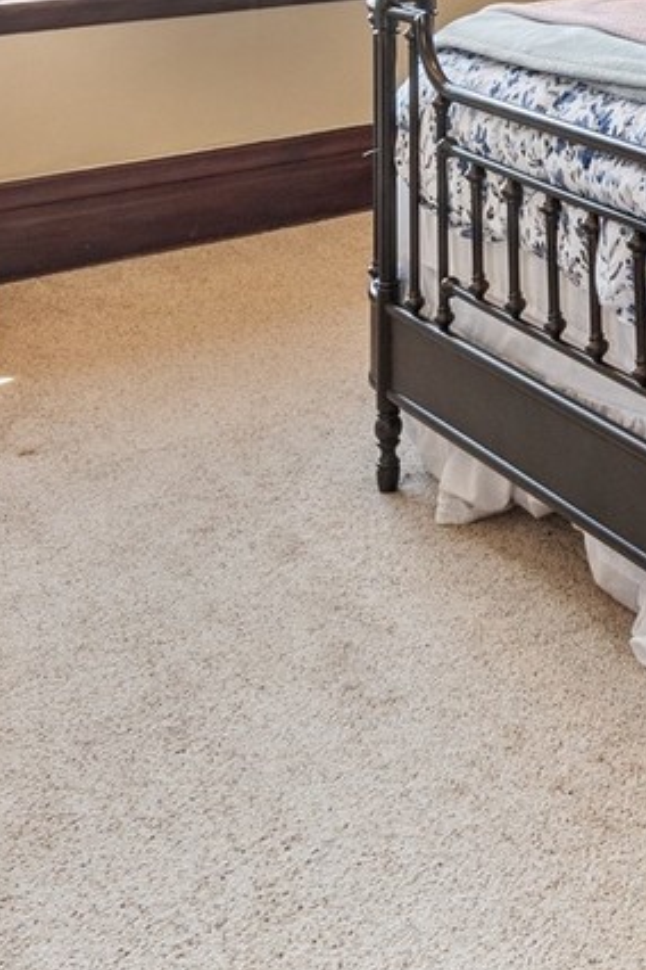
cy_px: -230
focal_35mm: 57
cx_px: 912
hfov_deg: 20.9
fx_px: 1534
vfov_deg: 29.5
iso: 200
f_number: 9
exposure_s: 1/4
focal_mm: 10
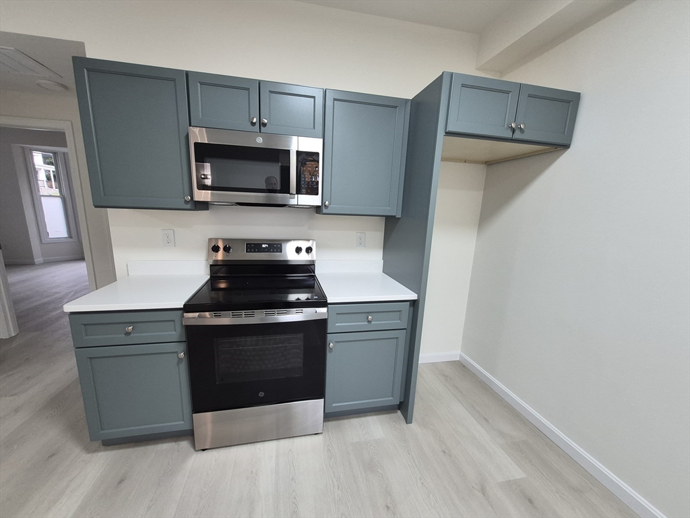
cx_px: 345
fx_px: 259
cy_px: 259
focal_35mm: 13
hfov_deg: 106.2
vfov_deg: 89.9
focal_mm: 1.74
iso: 250
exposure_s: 1/60
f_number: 2.2
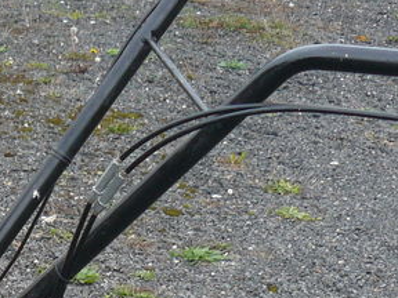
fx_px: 1679
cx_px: -50
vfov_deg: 9.8
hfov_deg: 13.2
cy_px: 459
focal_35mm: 146
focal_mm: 7
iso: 100
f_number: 2.8
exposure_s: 1/100
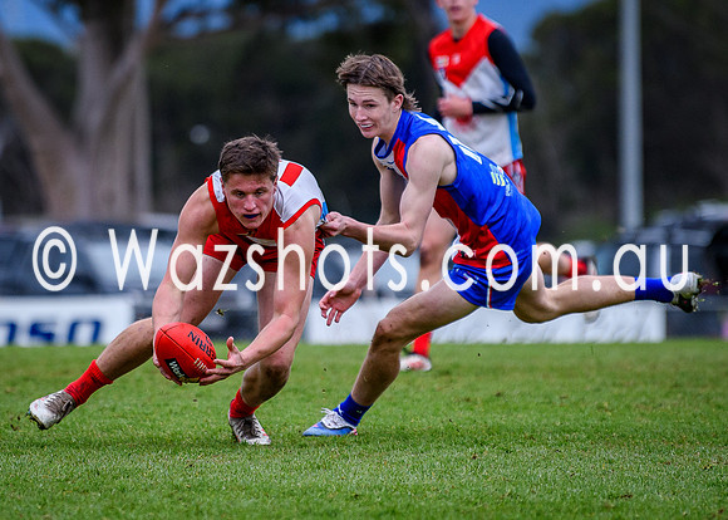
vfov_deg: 2.9
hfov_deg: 4.0
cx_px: 257
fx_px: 10360
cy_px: 246
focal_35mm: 501
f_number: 2.8
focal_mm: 185
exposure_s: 1/2000
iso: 400
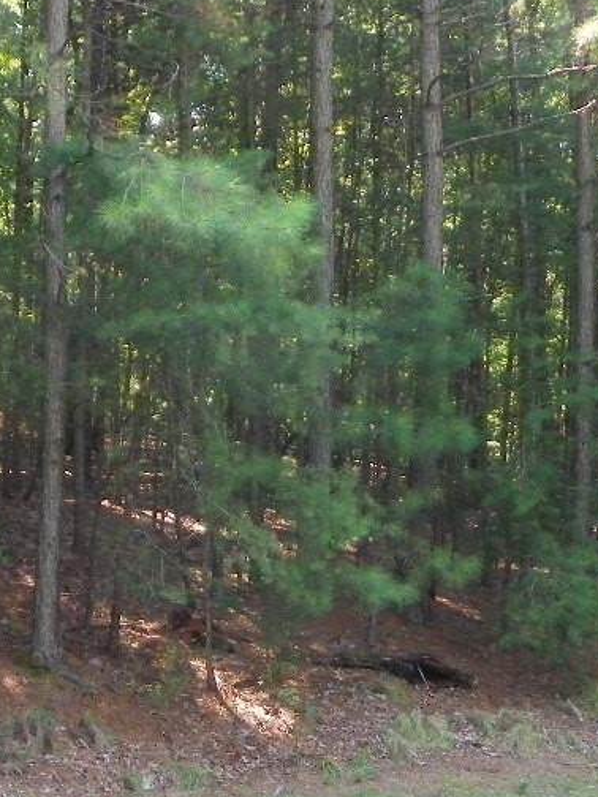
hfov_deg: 21.9
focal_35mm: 66
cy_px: 557
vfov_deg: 29.1
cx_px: 89
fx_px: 1520
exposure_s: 1/125
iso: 125
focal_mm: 4.6
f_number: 2.8
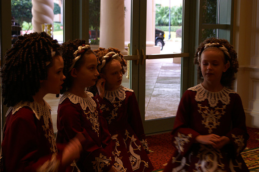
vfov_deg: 18.2
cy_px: 86
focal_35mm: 75
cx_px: 130
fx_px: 539
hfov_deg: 27.0
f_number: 5.6
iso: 400
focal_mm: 50
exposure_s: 1/20
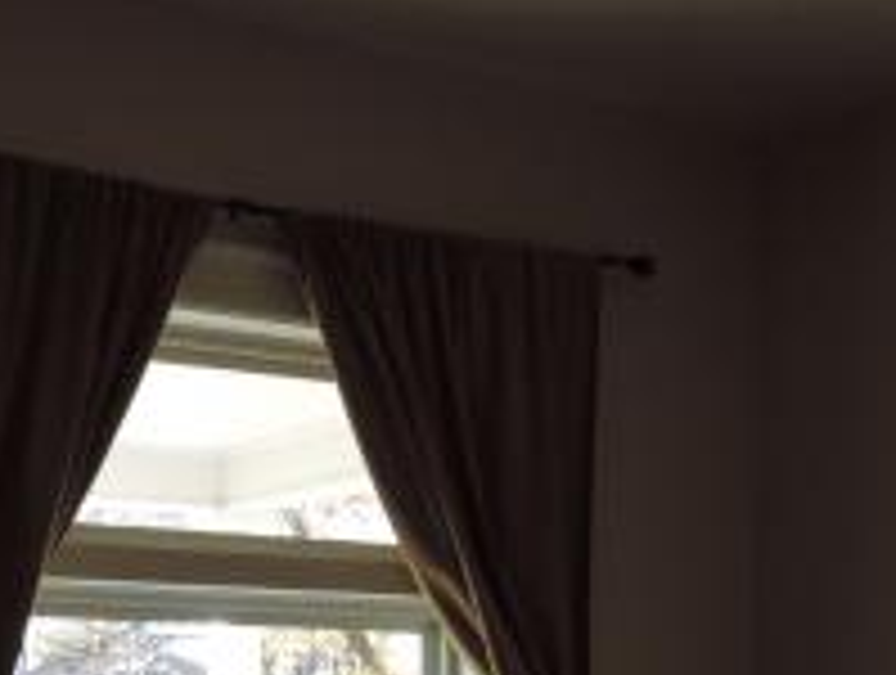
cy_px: 994
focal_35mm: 77
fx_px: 1997
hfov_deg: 25.3
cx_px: 518
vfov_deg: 17.4
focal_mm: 4.3
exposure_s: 1/50
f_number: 3
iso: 80
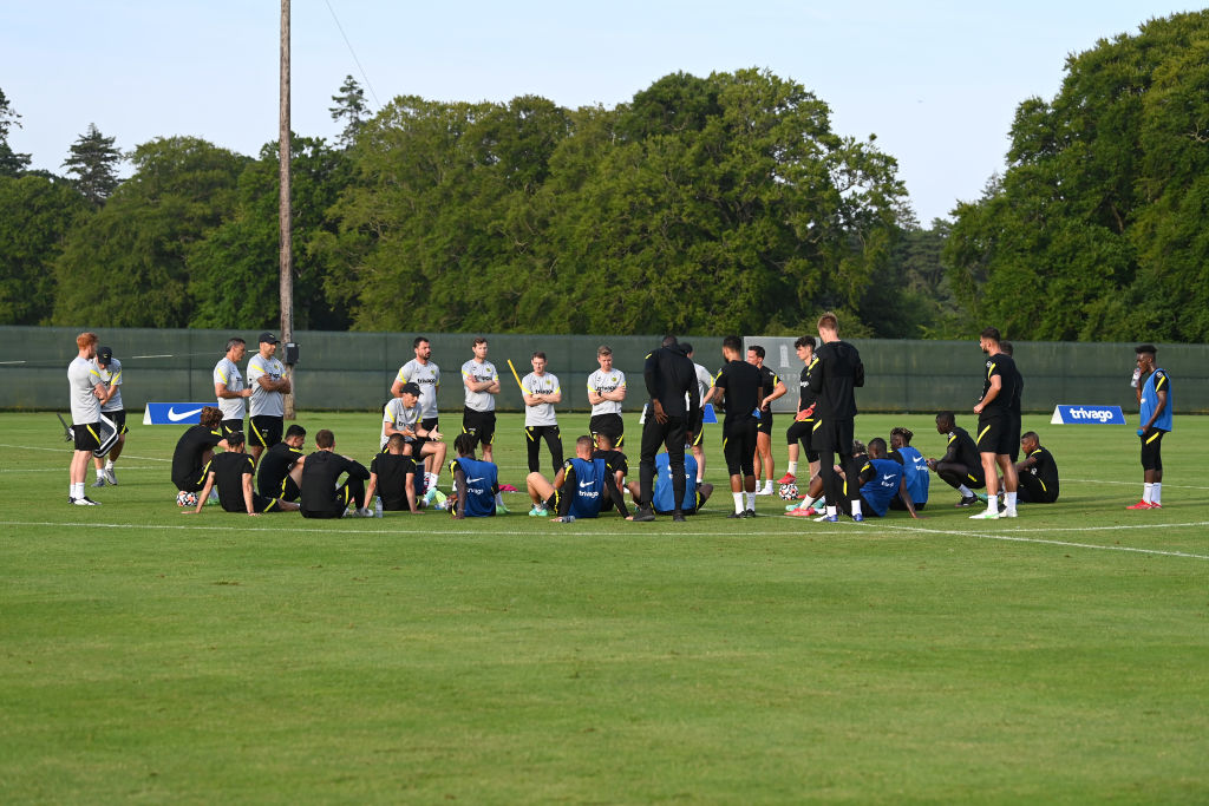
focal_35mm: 98
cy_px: 403
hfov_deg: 20.8
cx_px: 604
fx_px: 3291
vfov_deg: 14.0
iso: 400
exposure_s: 1/1600
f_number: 4.5
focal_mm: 98
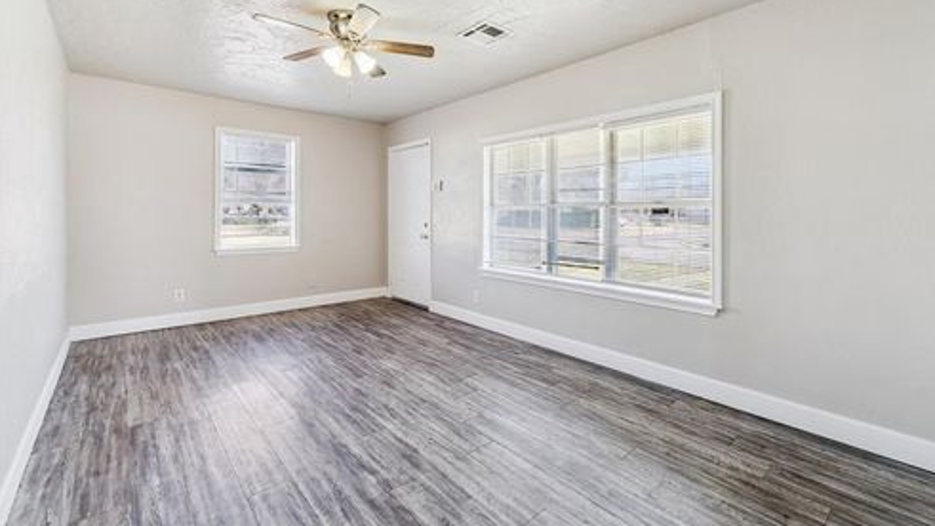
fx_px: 397
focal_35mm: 16
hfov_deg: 99.4
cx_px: 472
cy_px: 218
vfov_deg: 66.6
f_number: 8
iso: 100
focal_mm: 10
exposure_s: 1/13
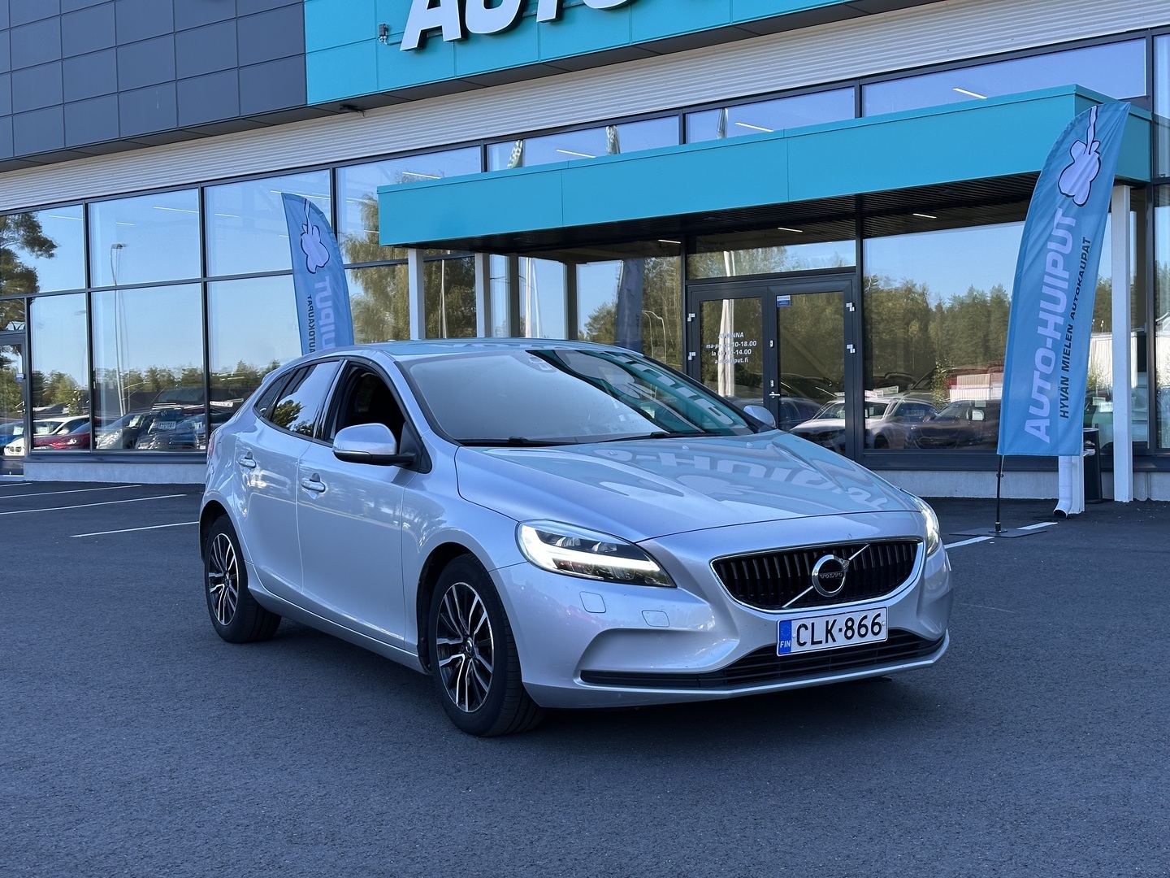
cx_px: 585
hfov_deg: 39.7
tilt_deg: -0.6
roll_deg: +1.1
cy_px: 439
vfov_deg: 30.3
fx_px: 1622
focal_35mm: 48
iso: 64
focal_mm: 6.86
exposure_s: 1/836
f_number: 1.78
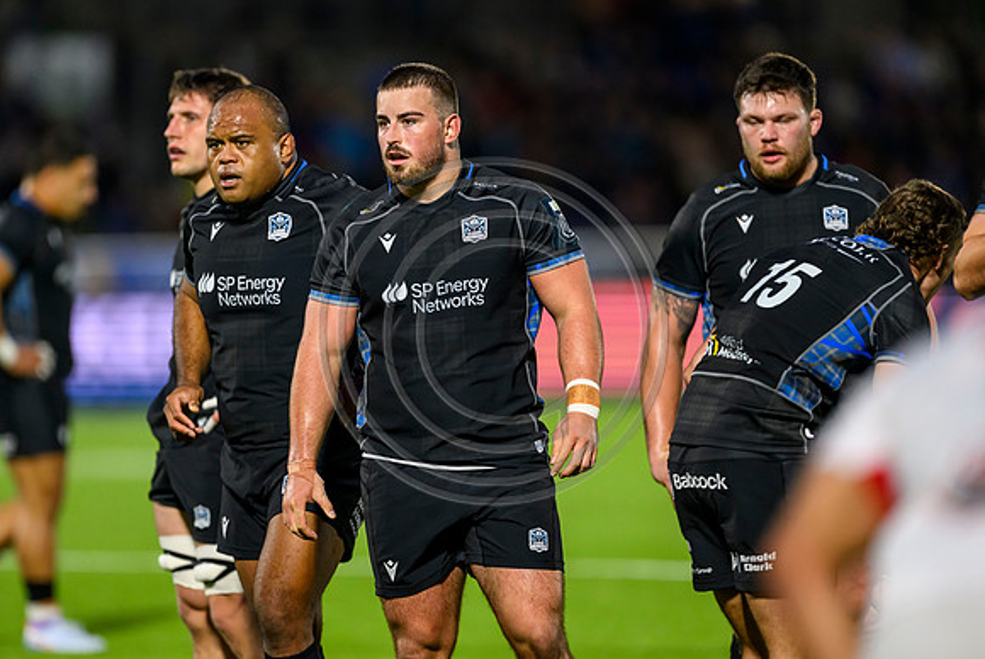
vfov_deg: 3.2
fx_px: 11631
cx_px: 461
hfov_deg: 4.8
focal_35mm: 425
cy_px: 310
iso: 4000
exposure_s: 1/1600
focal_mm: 400
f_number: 3.2
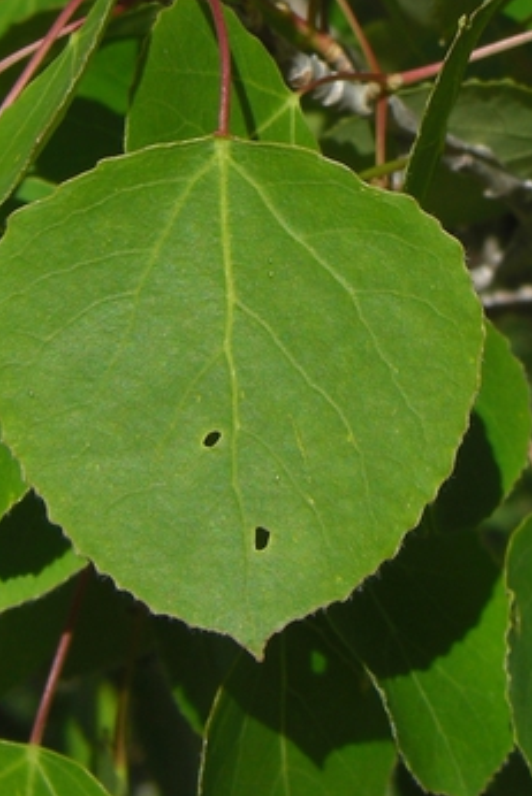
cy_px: -53
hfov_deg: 11.7
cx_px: 385
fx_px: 2591
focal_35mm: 117
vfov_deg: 17.0
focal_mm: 7.9
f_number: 8
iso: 80
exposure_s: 1/200
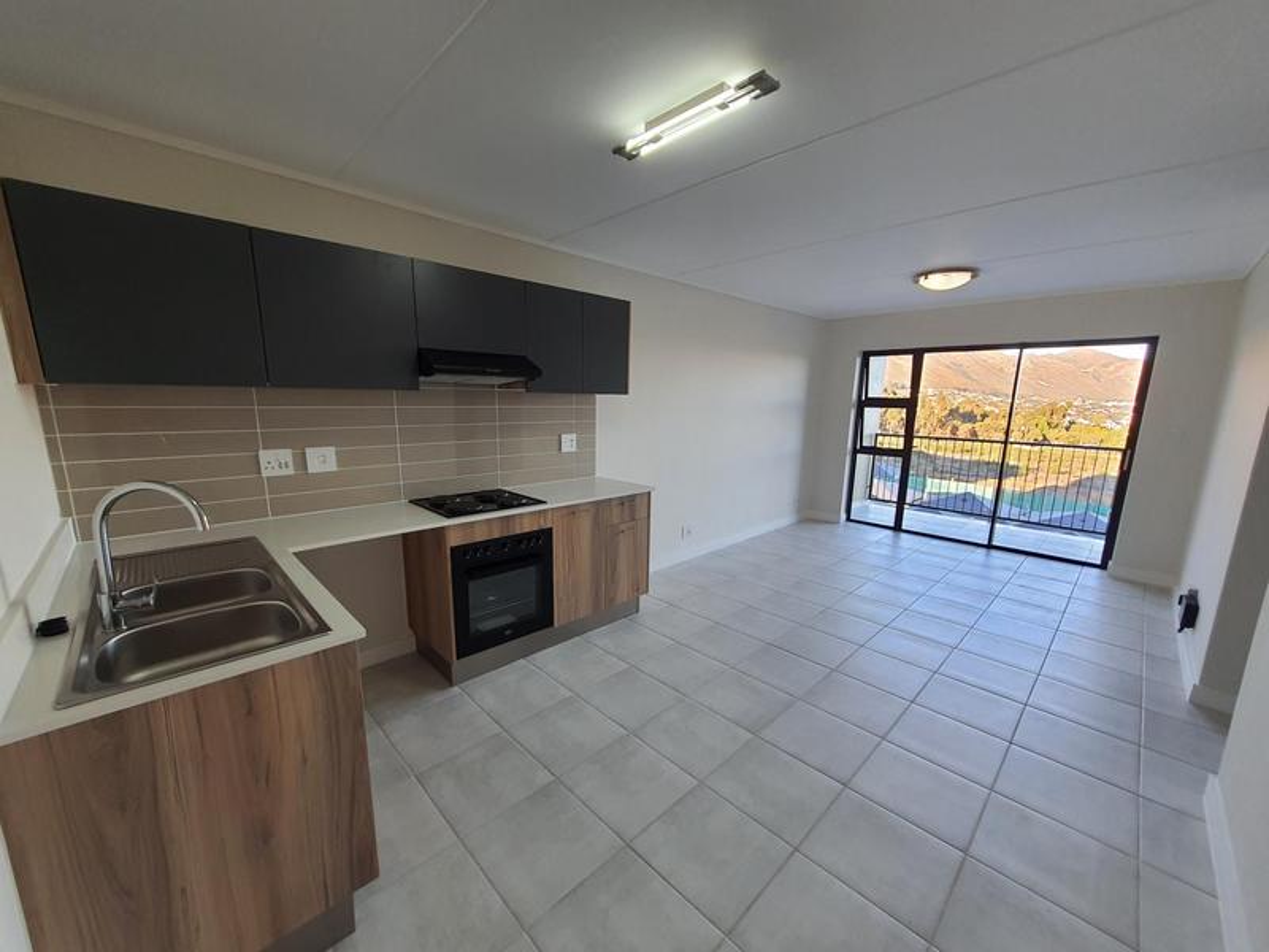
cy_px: 476
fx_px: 477
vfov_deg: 89.9
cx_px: 634
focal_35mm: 13
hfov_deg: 106.2
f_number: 2.2
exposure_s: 1/100
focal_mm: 1.74
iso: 80
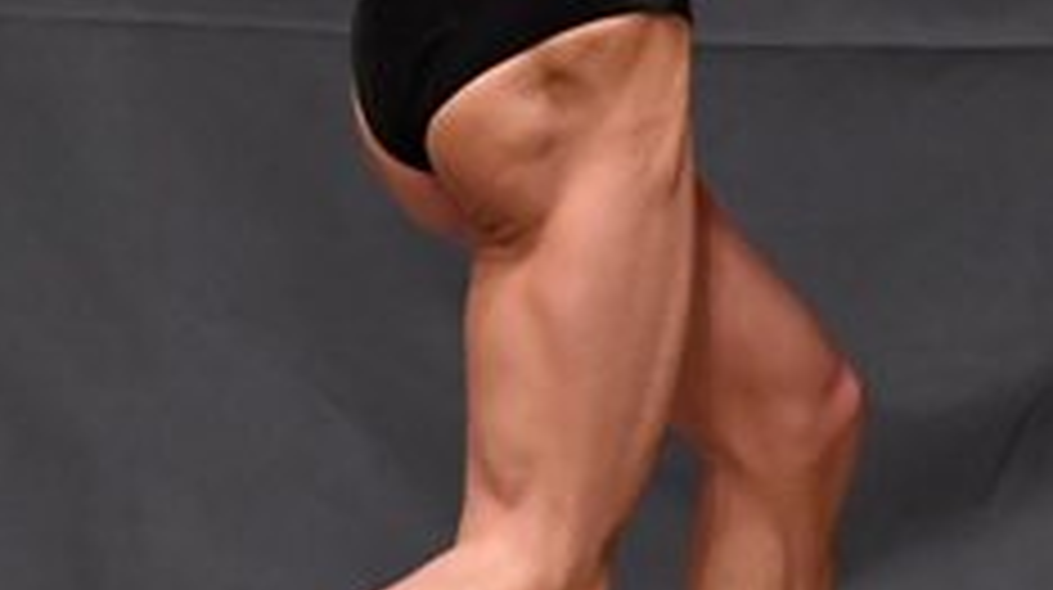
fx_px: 24710
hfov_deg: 2.4
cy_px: 0
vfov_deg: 1.4
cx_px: 763
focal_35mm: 886
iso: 6400
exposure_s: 1/400
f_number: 5.6
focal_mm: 170
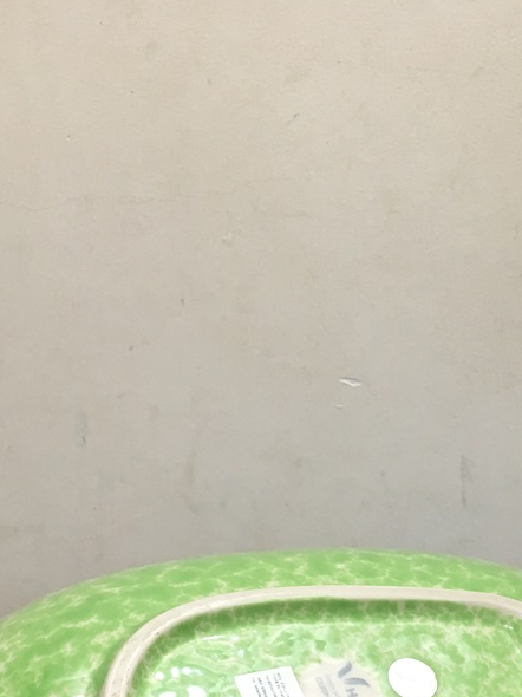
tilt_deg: -18.9
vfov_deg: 31.5
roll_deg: +0.0
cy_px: 600
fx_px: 1187
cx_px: 345
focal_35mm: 59
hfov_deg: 24.7
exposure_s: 1/33
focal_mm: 4.15
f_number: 2.2
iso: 100
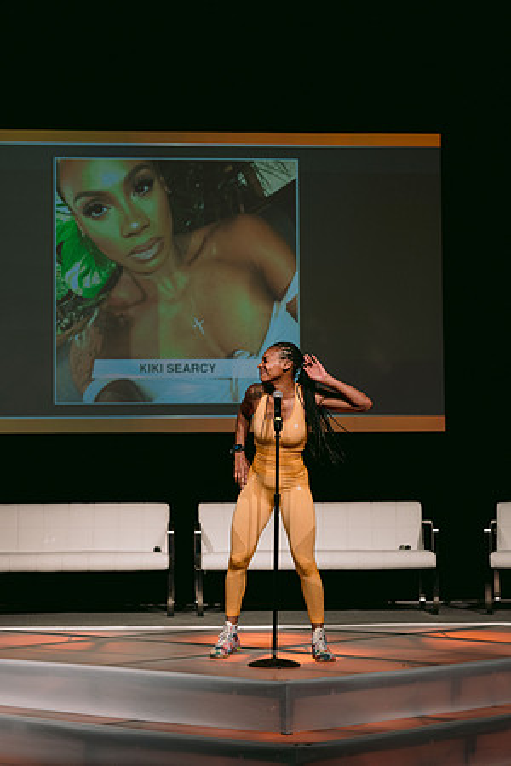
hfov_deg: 16.1
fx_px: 1810
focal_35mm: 85
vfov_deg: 23.9
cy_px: 383
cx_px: 256
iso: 400
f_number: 3.2
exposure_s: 1/320
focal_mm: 85
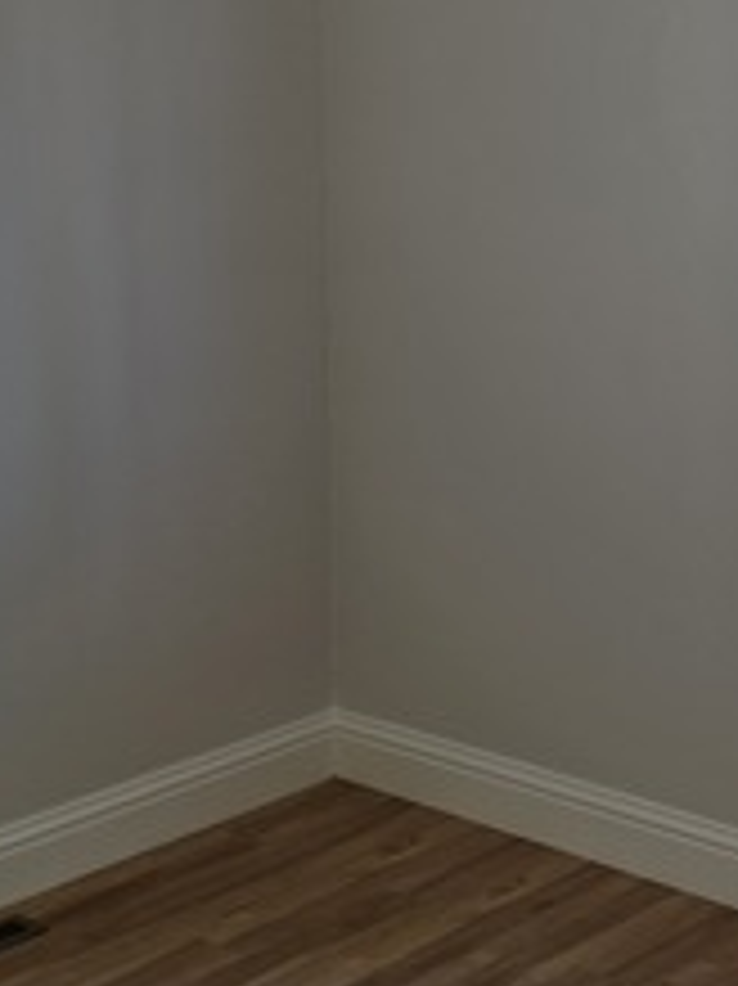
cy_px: 263
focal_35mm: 70
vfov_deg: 27.5
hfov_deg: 19.9
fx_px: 1992
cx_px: 850
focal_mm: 6.5
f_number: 1.4
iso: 40
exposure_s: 1/120
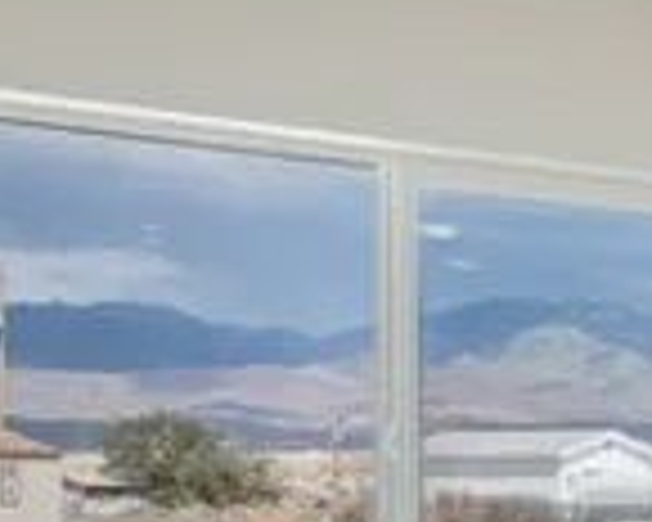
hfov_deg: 15.3
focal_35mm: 93
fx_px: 1795
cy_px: 538
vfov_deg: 16.2
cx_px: 1398
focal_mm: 14
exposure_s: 1/500
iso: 400
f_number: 8
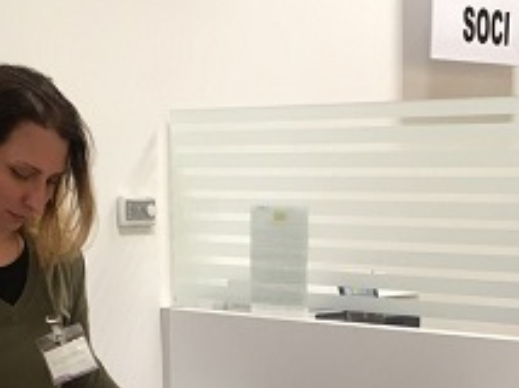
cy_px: 464
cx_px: 327
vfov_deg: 15.0
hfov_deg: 20.6
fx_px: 1423
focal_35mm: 95
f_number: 2.2
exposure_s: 1/33
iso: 64
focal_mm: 4.15
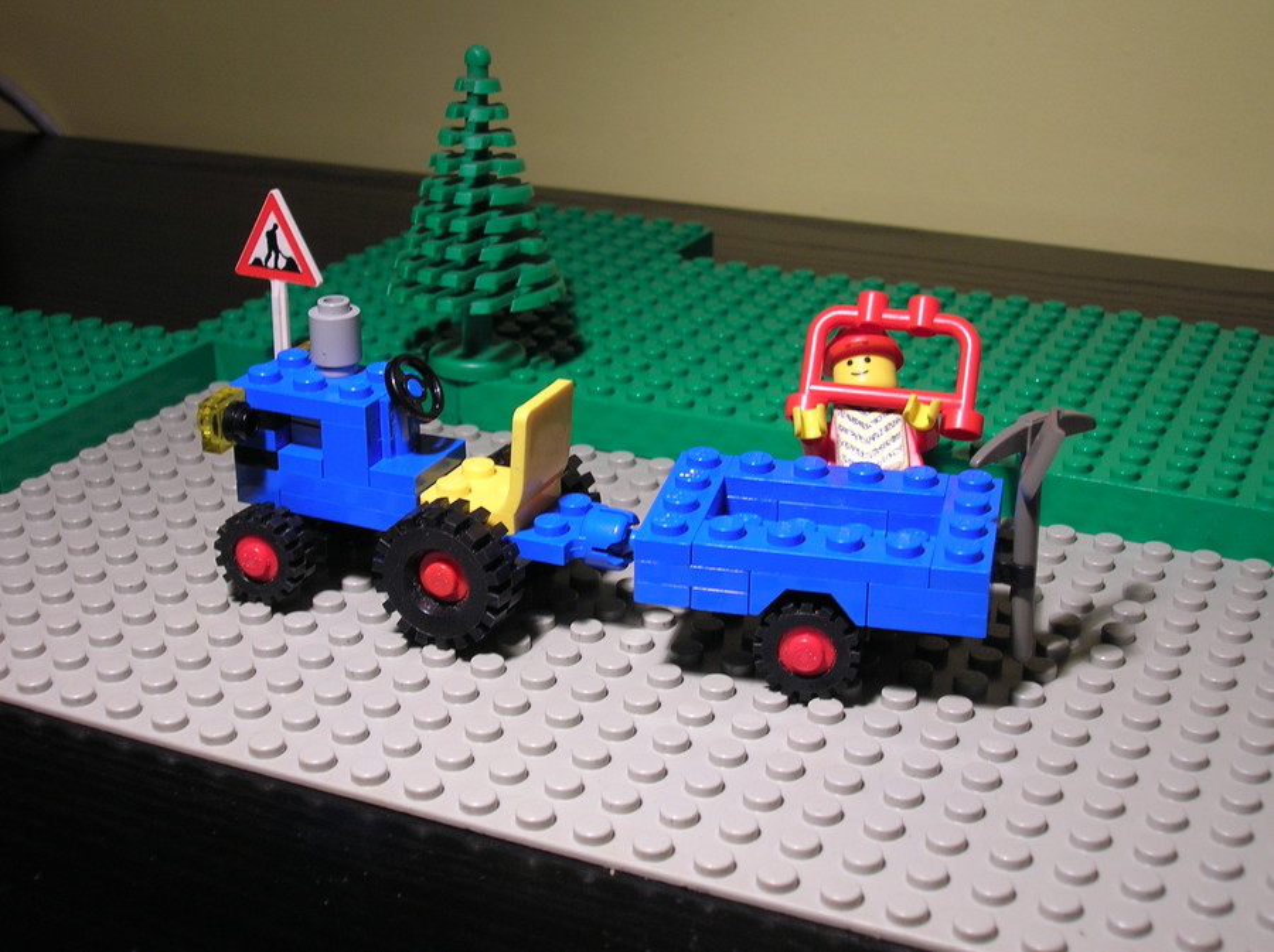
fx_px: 1838
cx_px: 637
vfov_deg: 29.1
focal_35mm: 50
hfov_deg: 38.2
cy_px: 476
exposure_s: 1/12.2
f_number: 3.3
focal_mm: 8.4
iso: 50
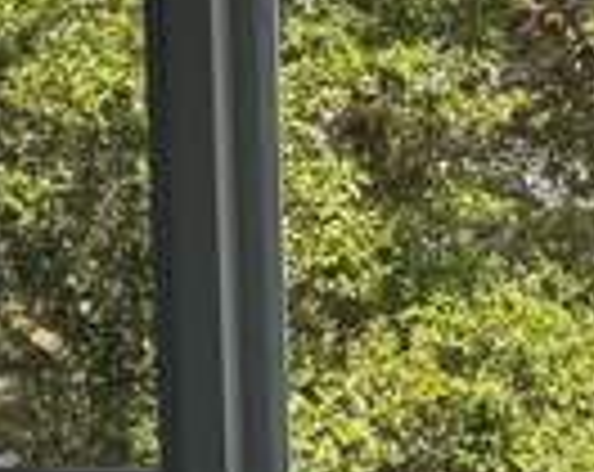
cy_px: 593
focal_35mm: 154
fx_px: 2701
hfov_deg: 12.4
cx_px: 27
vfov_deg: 9.8
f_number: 1.6
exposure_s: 1/301
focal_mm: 5.96
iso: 50
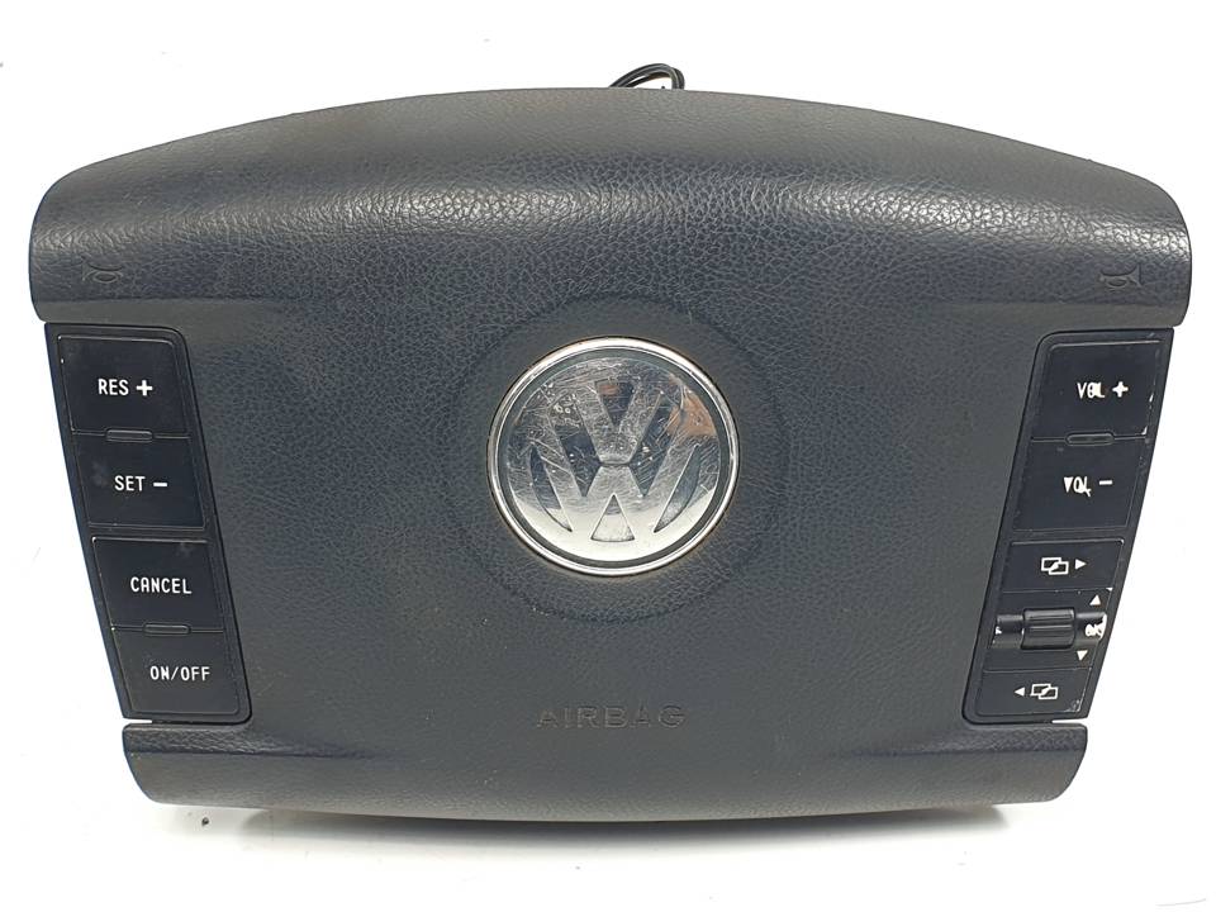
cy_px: 456
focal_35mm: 26
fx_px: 913
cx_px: 608
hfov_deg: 67.3
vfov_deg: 53.1
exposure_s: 1/129
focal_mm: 4.3
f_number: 2.4
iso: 50
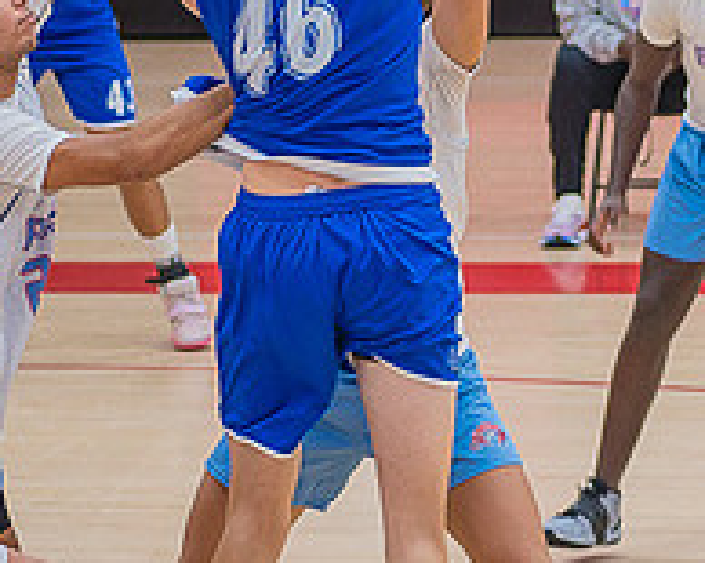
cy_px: 113
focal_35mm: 317
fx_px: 6611
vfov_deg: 4.9
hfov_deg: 6.1
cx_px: 560
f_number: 4.8
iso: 1000
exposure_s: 1/250
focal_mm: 102
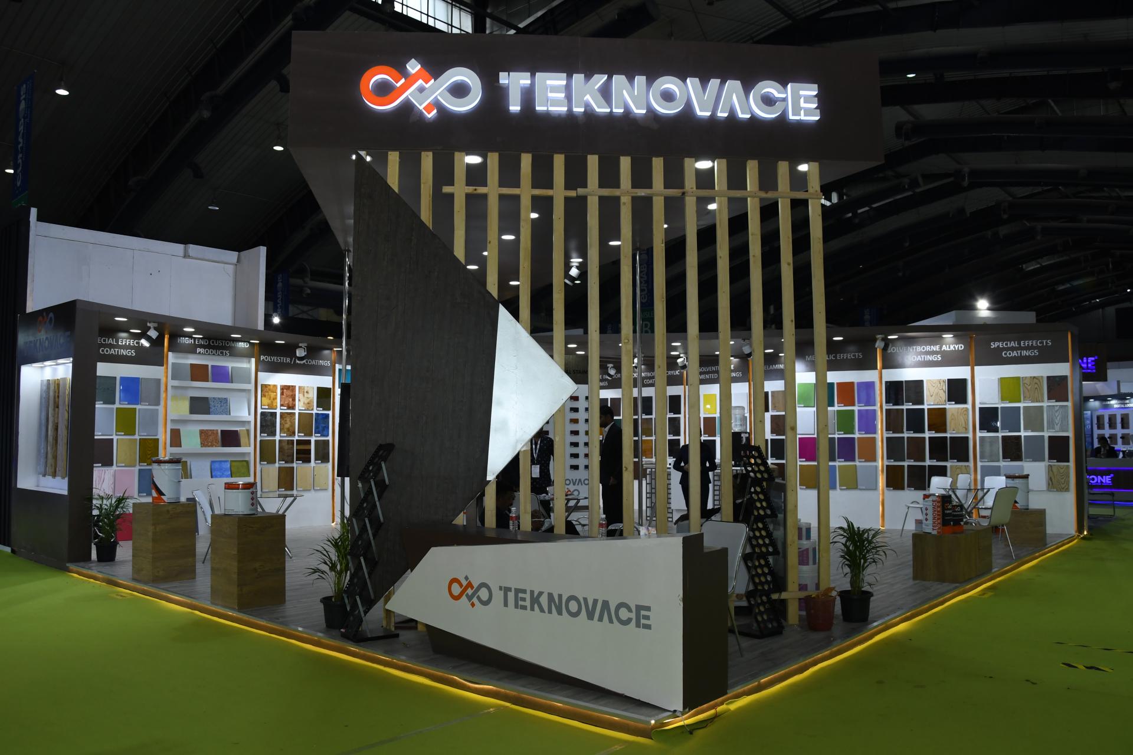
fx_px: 850
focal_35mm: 27
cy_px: 378
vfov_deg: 47.9
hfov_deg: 67.4
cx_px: 566
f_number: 5.6
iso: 640
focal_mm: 18
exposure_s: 1/125
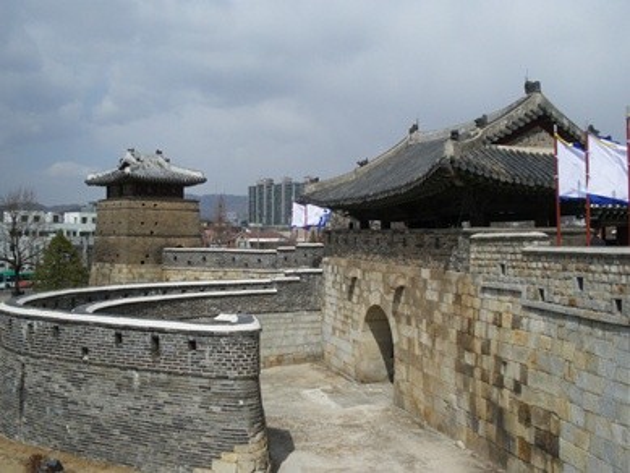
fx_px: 655
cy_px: 236
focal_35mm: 36
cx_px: 315
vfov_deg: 39.7
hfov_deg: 51.3
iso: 64
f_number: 5.4
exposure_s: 1/400
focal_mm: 6.3
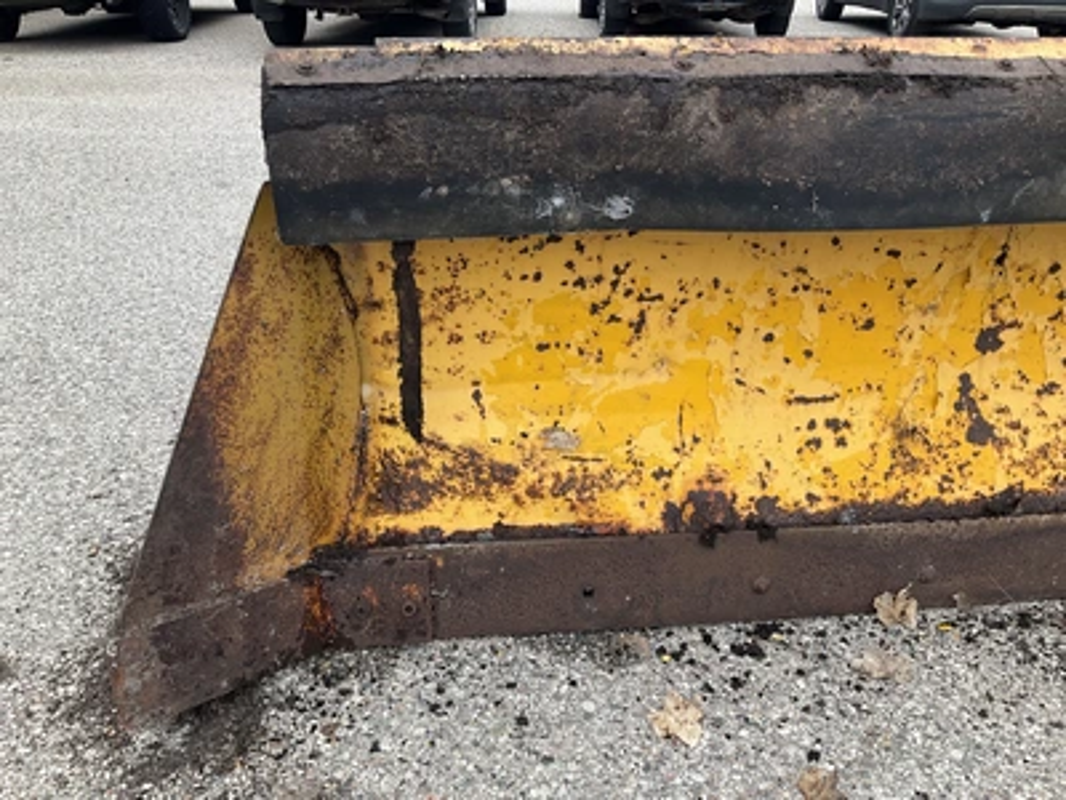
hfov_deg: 61.7
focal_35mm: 29
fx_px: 893
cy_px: 400
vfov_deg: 48.2
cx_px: 533
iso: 20
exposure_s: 1/180
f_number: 1.8
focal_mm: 3
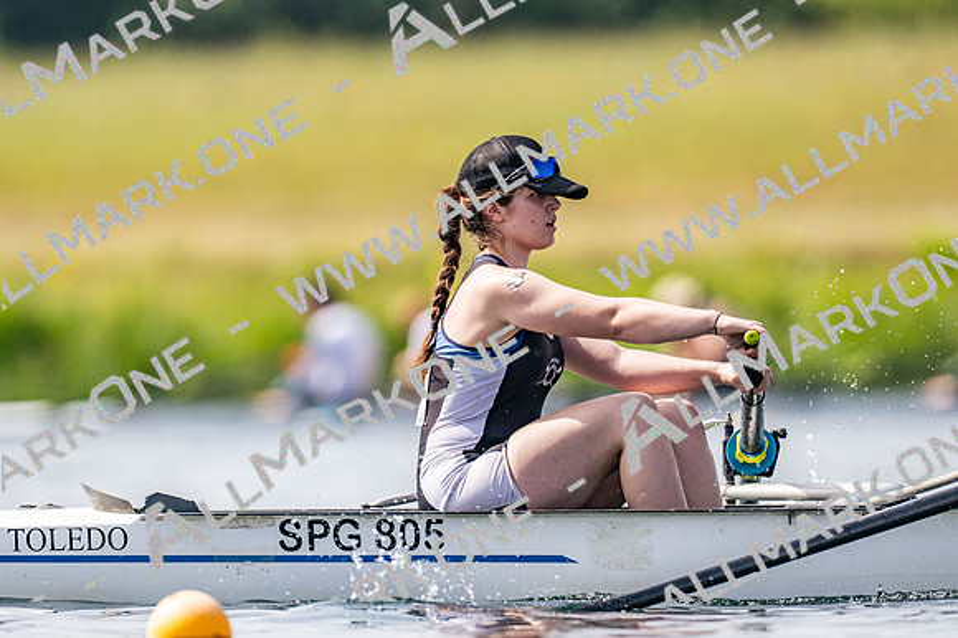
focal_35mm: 900
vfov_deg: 1.5
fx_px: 23935
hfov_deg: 2.3
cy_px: 319
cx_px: 479
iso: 280
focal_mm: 600
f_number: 5
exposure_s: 1/2500
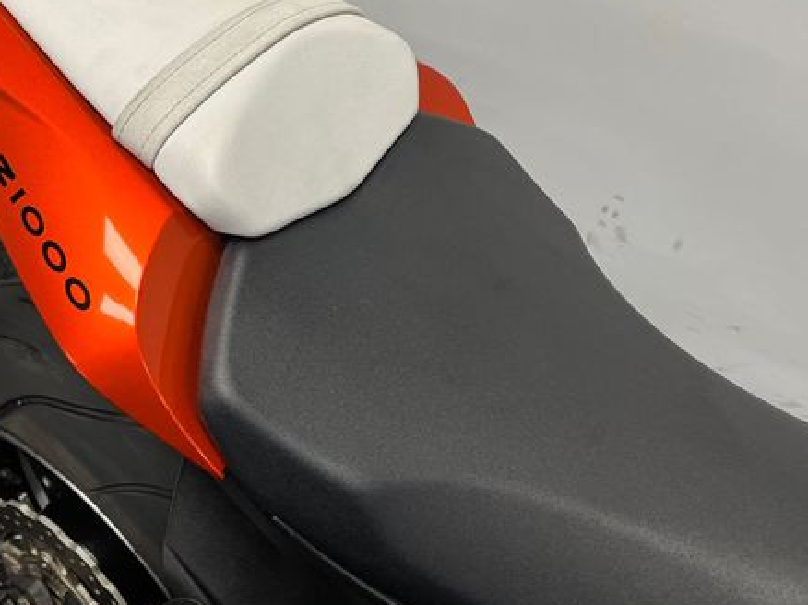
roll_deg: -0.3
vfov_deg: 37.2
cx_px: 269
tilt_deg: -41.3
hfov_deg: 48.2
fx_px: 887
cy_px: 186
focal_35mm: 38
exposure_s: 1/100
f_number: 1.6
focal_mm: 5.1
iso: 125
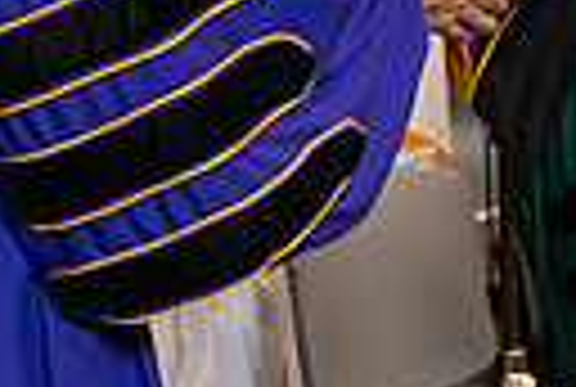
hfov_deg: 6.9
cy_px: -164
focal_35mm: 298
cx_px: 576
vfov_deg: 4.6
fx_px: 4779
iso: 1600
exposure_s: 1/125
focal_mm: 66
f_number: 5
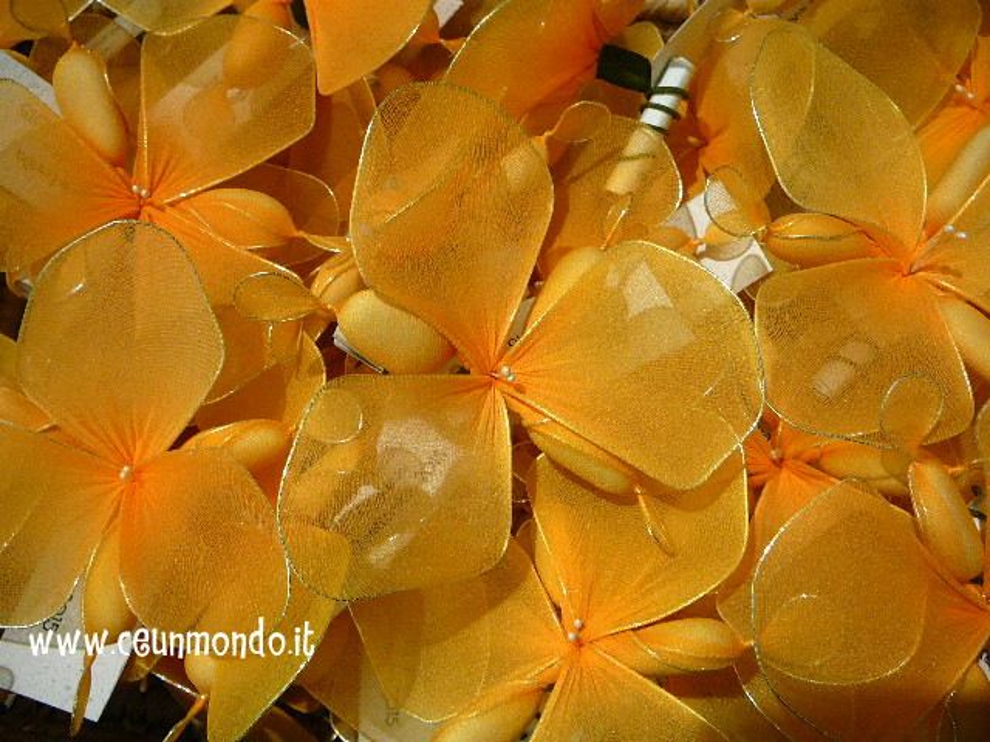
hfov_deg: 52.6
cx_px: 495
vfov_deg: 40.7
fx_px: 1001
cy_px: 371
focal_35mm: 35
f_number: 2.8
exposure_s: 1/40
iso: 200
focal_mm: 5.2
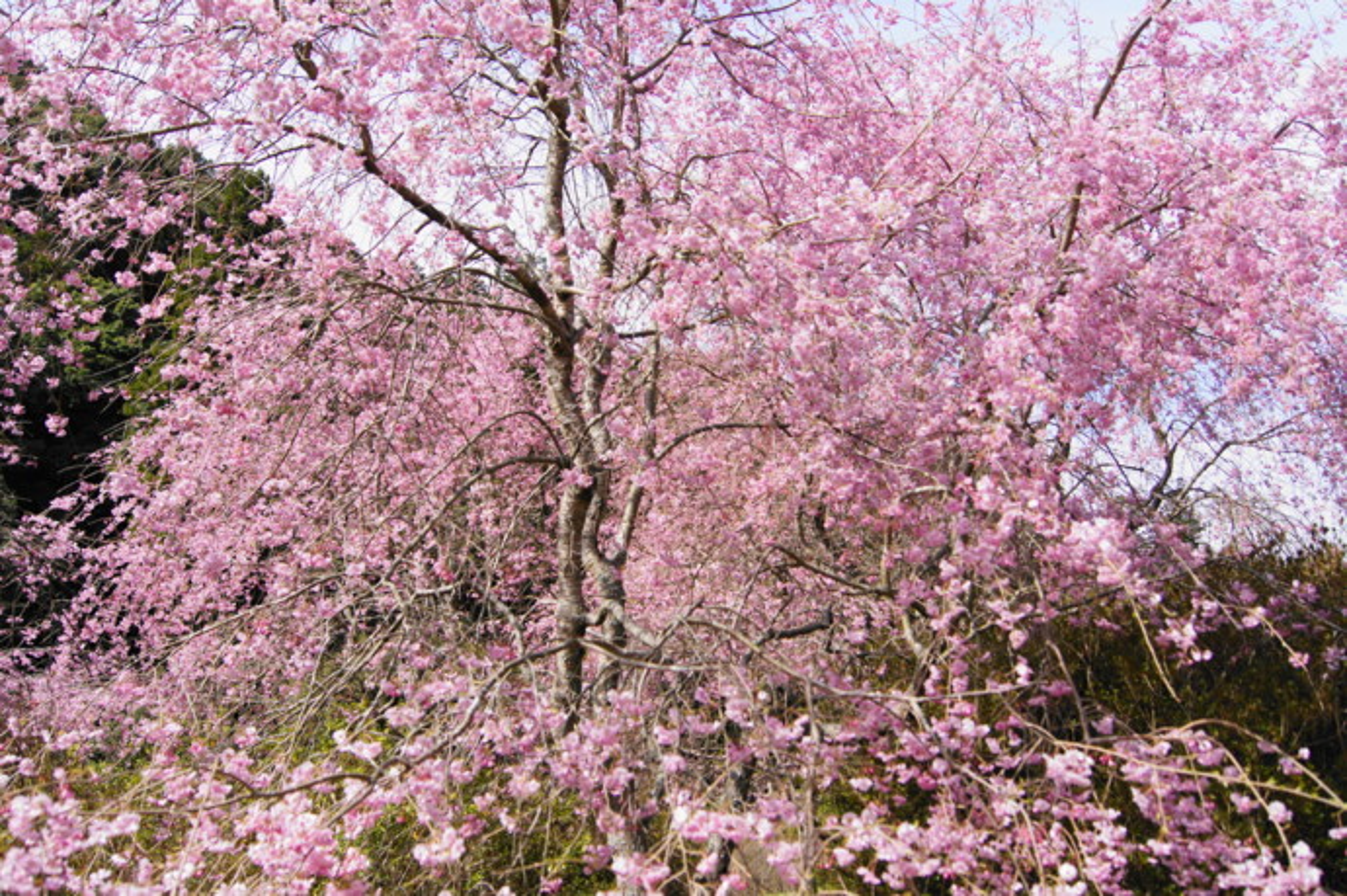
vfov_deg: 39.9
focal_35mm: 33
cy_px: 448
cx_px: 674
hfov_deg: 57.3
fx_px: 1234
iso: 400
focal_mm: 22
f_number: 5.6
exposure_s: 1/1600
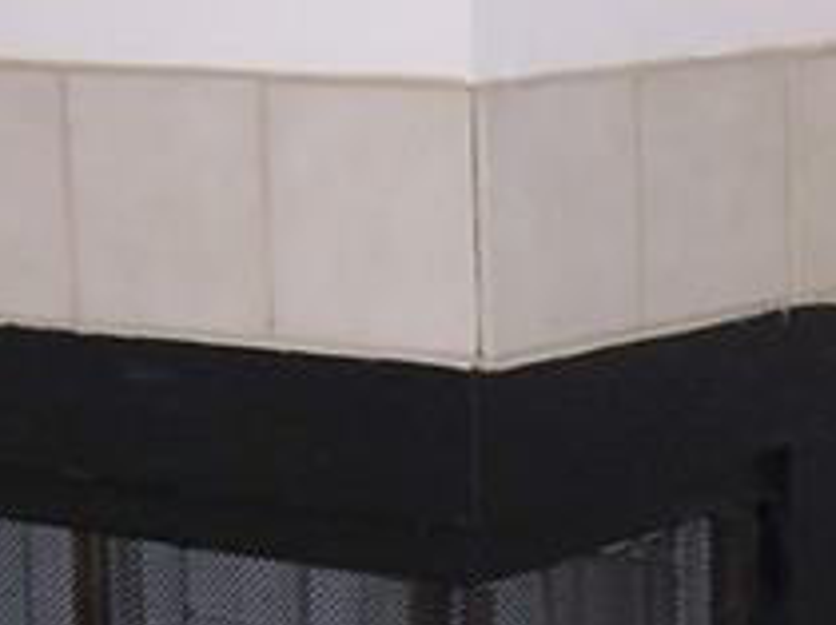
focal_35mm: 161
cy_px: 569
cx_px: 784
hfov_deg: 12.2
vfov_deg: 9.2
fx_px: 3884
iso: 80
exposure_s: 1/60
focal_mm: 5.5
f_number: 2.8
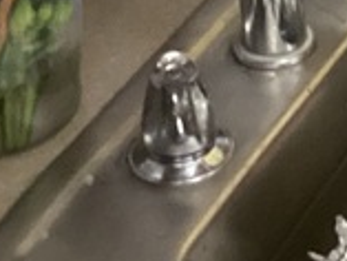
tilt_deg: -24.1
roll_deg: -1.1
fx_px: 2026
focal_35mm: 202
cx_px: 833
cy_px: -290
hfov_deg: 8.9
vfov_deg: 7.1
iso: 320
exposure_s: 1/50
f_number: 2.4
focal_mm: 3.3
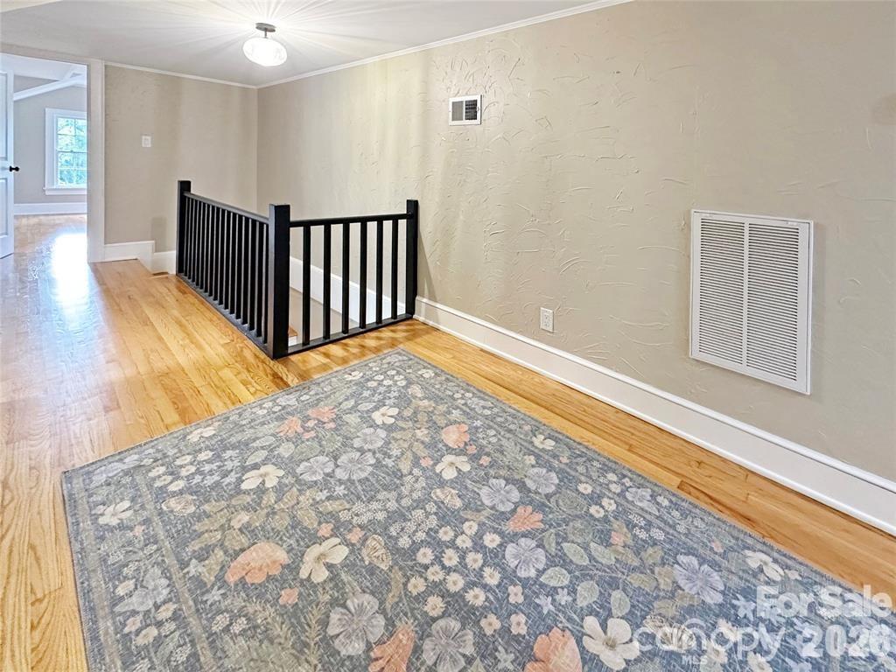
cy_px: 336
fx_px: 362
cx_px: 448
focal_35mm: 14
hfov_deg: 102.1
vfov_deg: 85.7
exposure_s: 1/60
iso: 640
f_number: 2.2
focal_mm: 2.22
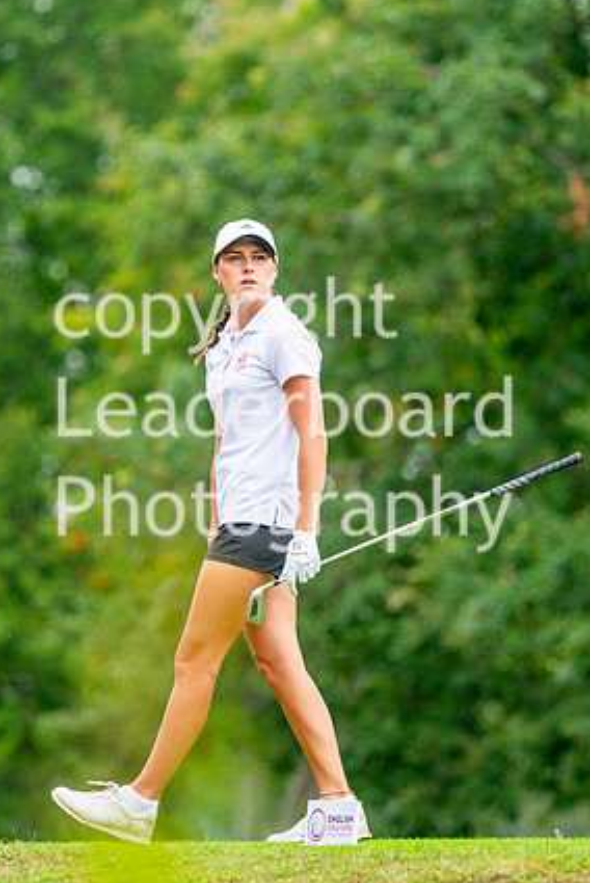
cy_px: 424
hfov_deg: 2.9
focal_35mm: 476
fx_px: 11682
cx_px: 287
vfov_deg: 4.3
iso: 400
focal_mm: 300
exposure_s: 1/1000
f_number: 4.5
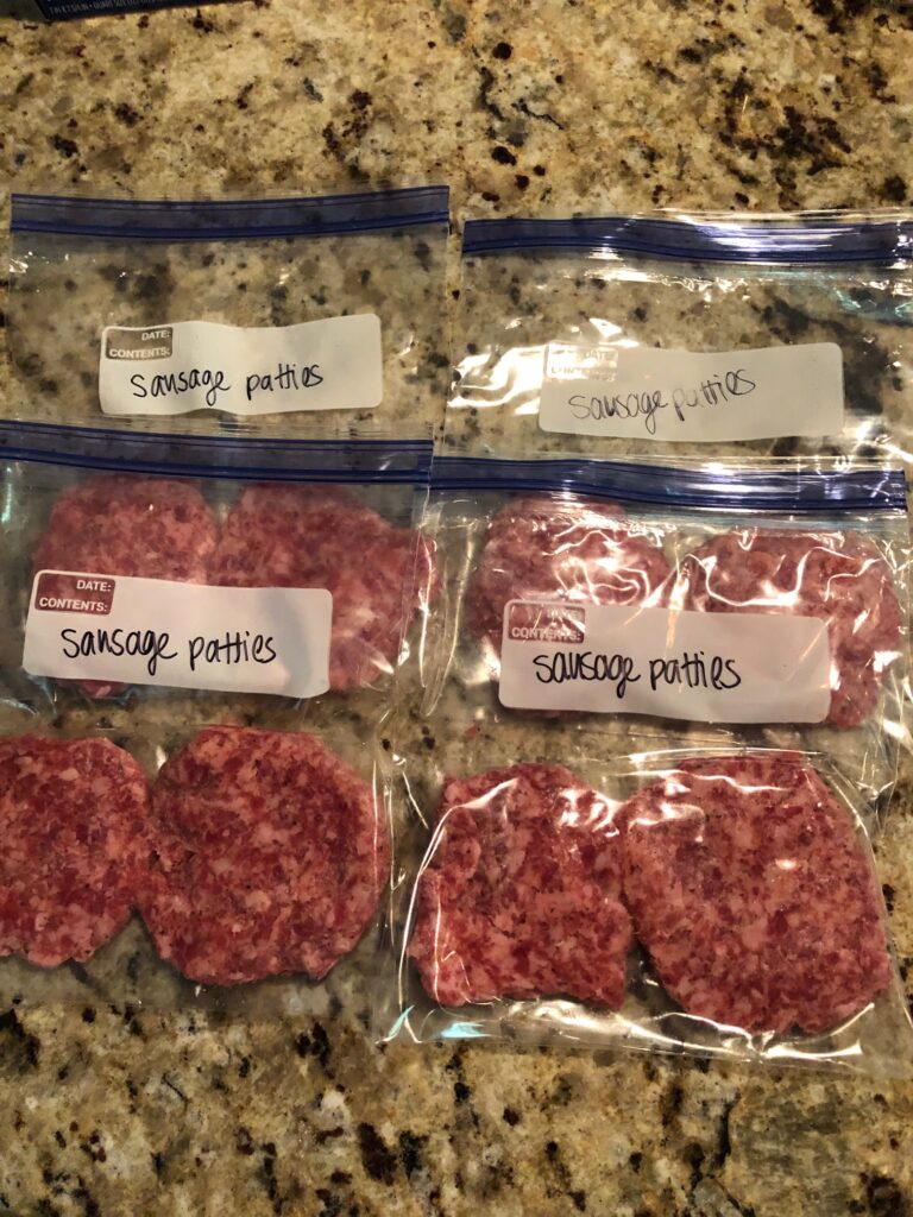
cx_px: 456
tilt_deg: -76.5
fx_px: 985
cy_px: 608
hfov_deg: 49.7
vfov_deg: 63.4
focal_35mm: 28
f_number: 1.8
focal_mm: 3.99
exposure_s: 1/15
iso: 100
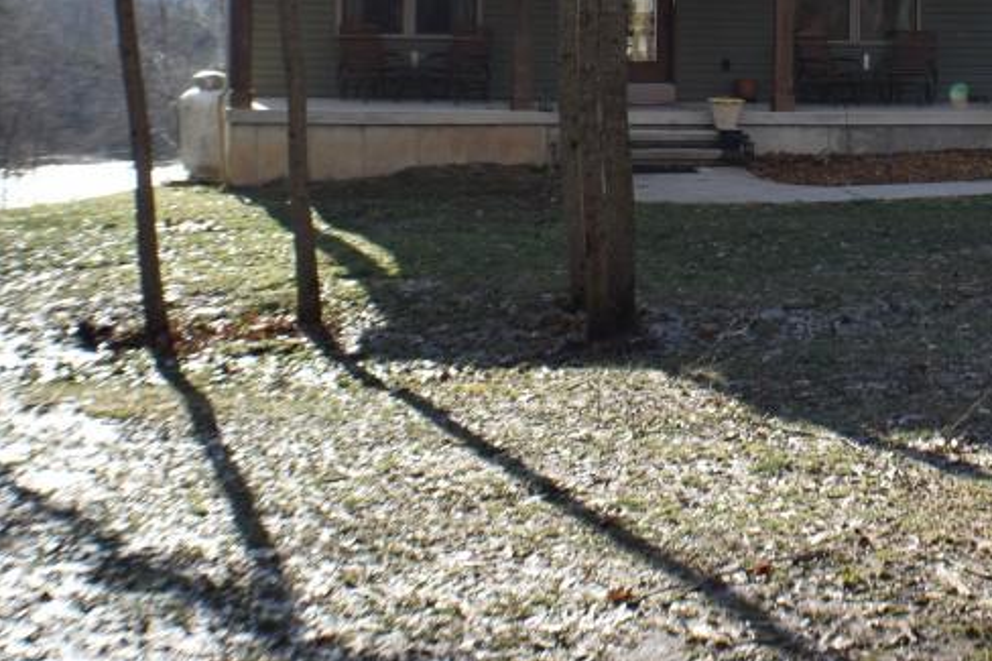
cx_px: 811
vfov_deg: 15.7
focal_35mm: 85
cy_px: -18
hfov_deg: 23.5
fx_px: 2341
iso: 200
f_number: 9
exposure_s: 1/320
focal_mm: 24
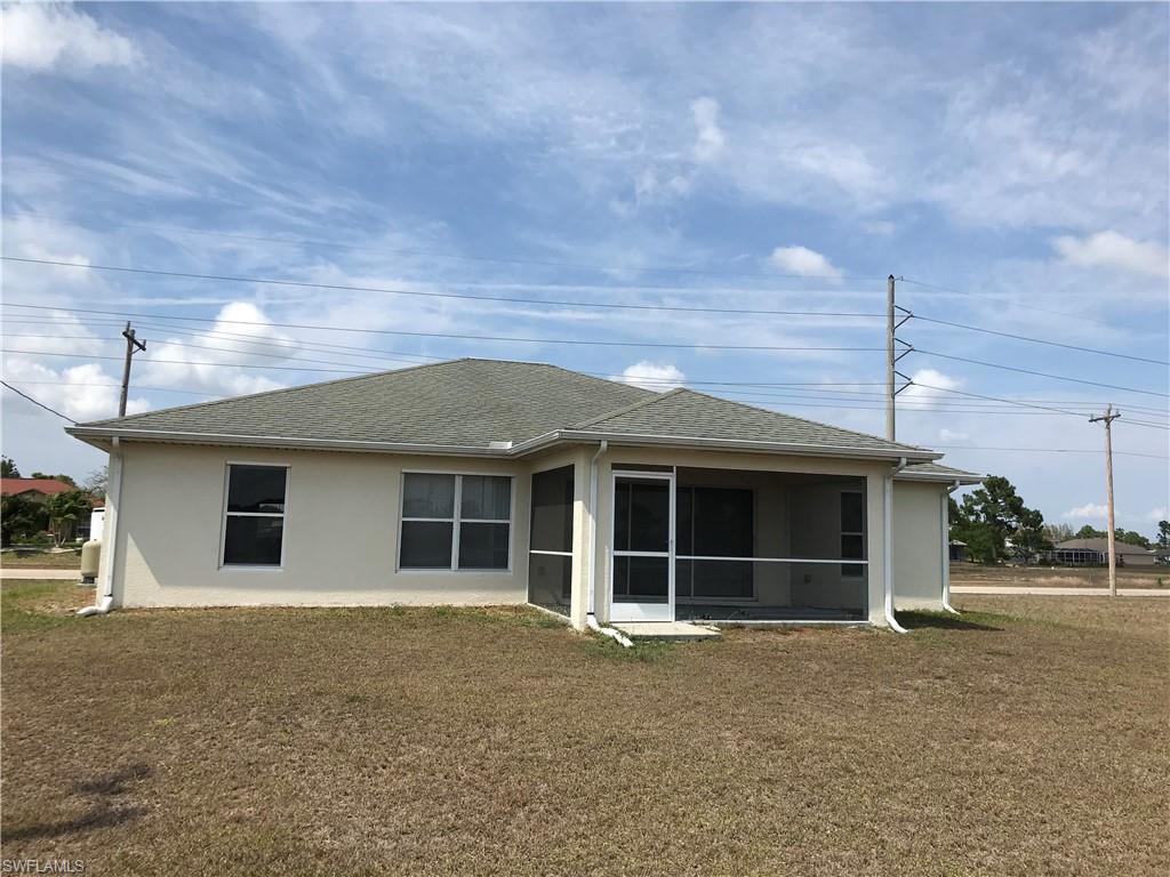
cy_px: 438
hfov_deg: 63.4
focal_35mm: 28
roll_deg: -1.7
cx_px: 585
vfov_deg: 49.7
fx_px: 946
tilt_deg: +7.3
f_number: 1.8
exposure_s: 1/2994
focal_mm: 3.99
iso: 20
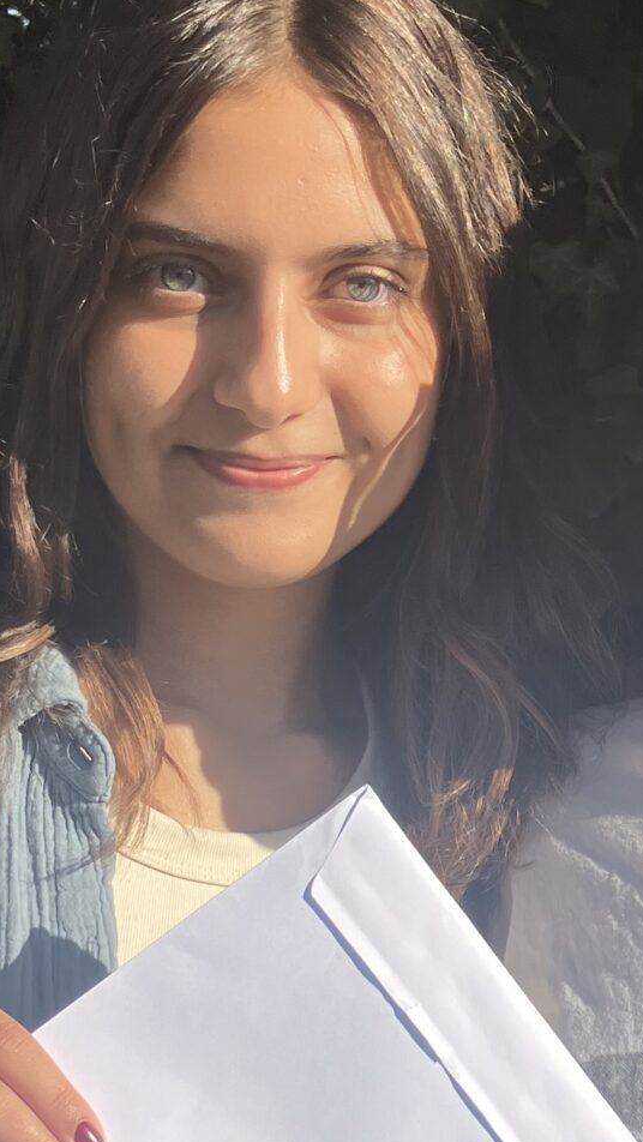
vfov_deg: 25.6
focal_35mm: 82
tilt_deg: -9.7
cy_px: 861
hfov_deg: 14.7
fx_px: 2484
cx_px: 497
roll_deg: -0.8
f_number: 1.8
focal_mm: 3.99
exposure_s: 1/1736
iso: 32
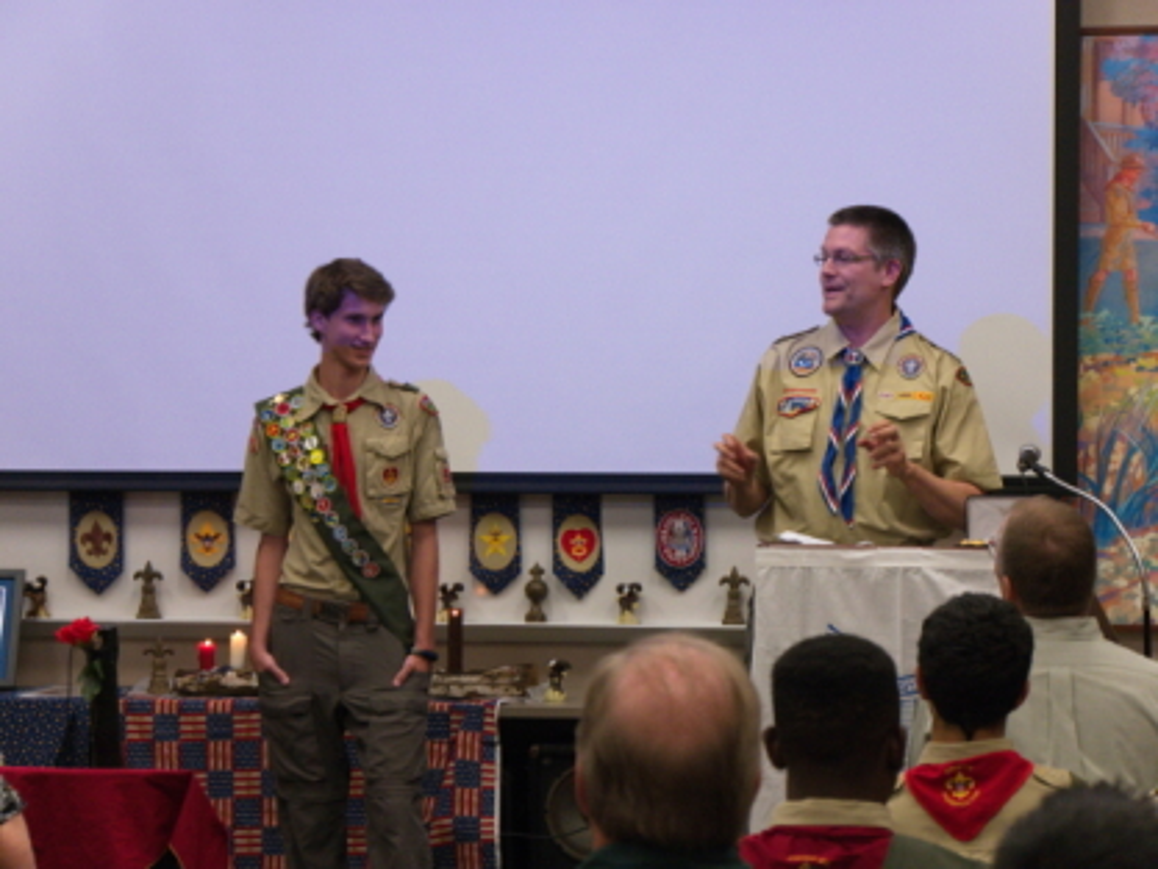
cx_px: 579
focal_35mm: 130
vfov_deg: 11.4
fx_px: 4350
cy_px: 434
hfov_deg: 15.2
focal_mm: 65
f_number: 5.3
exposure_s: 1/125
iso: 2500
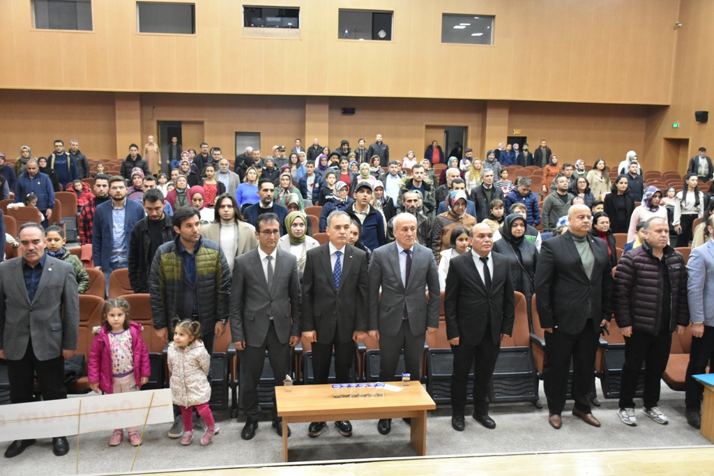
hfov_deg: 55.1
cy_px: 238
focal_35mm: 34
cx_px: 357
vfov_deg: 38.4
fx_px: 684
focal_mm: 23
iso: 4000
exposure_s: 1/60
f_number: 4
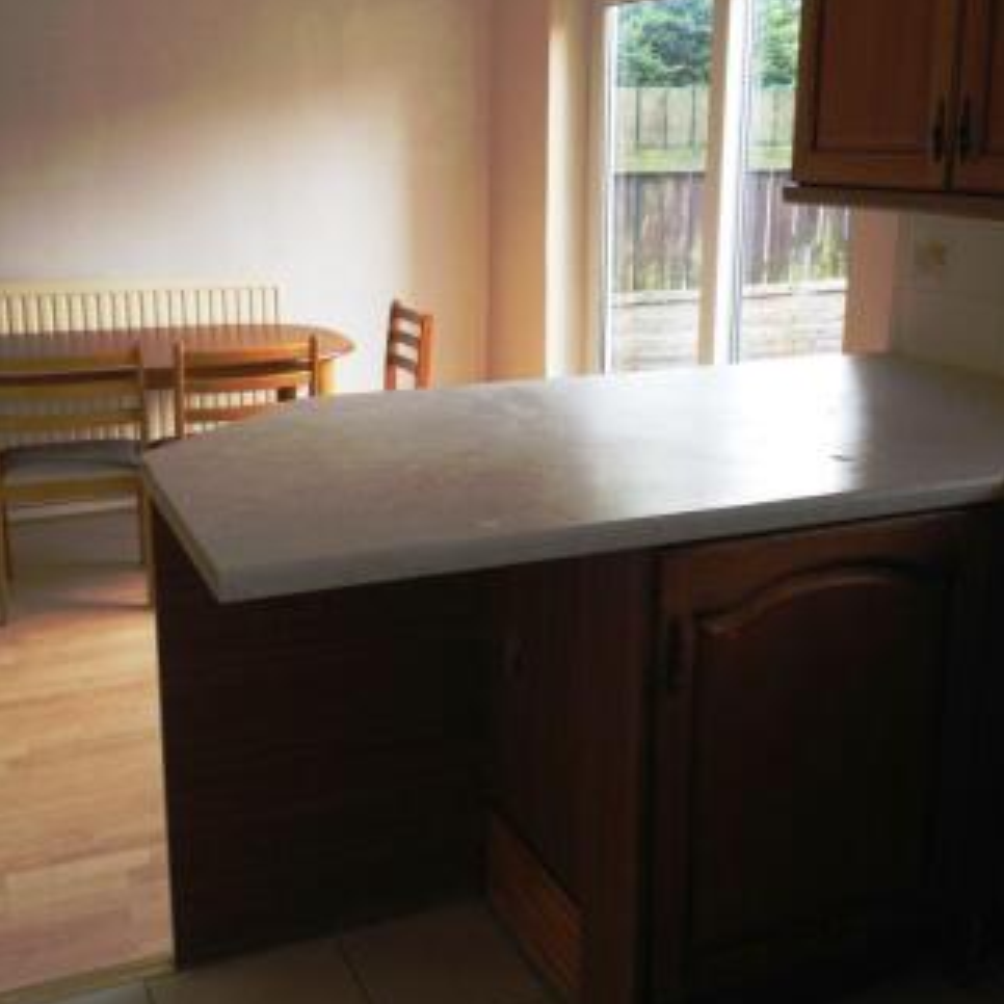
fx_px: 1378
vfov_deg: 39.9
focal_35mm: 42
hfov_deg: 40.0
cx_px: 505
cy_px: 422
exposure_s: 1/32
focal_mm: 4.28
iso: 50
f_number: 2.4
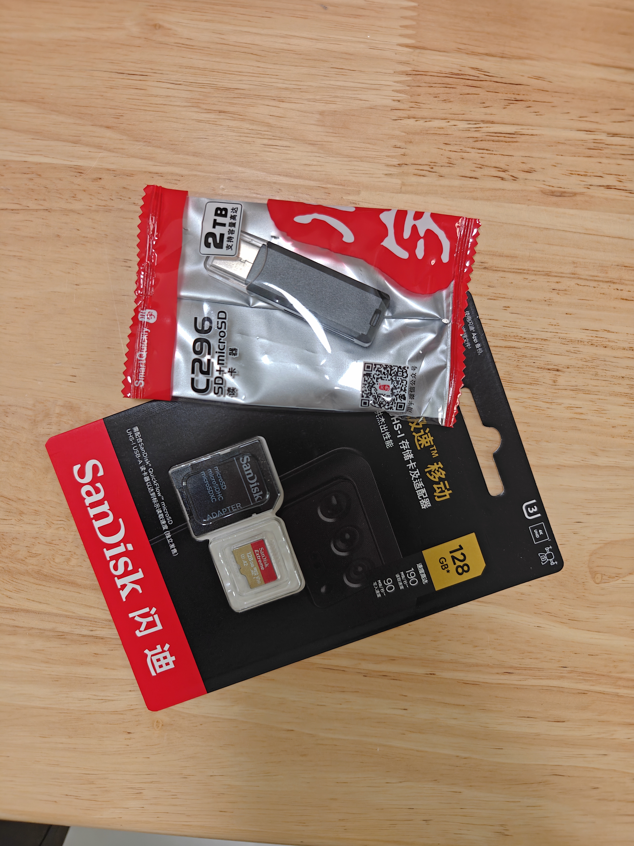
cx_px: 317
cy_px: 423
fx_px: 562
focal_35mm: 23
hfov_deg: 58.9
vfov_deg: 73.9
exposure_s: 1/111
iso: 500
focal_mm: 6.06
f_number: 1.6
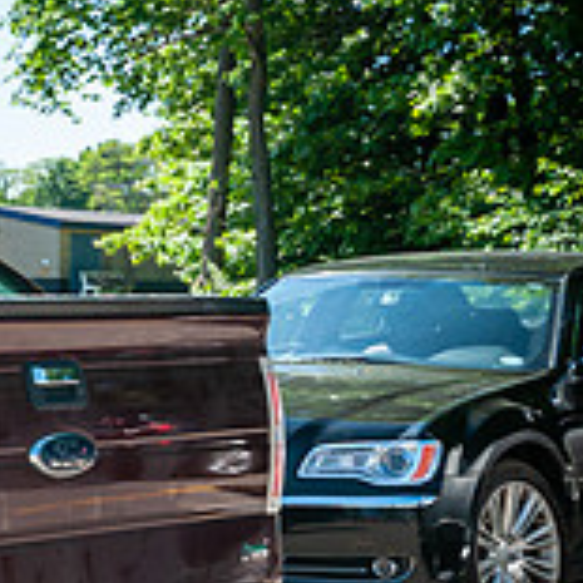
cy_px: 228
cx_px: -664
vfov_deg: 14.2
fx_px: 2344
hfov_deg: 12.2
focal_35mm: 123
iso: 200
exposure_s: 1/200
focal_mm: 22
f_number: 7.1
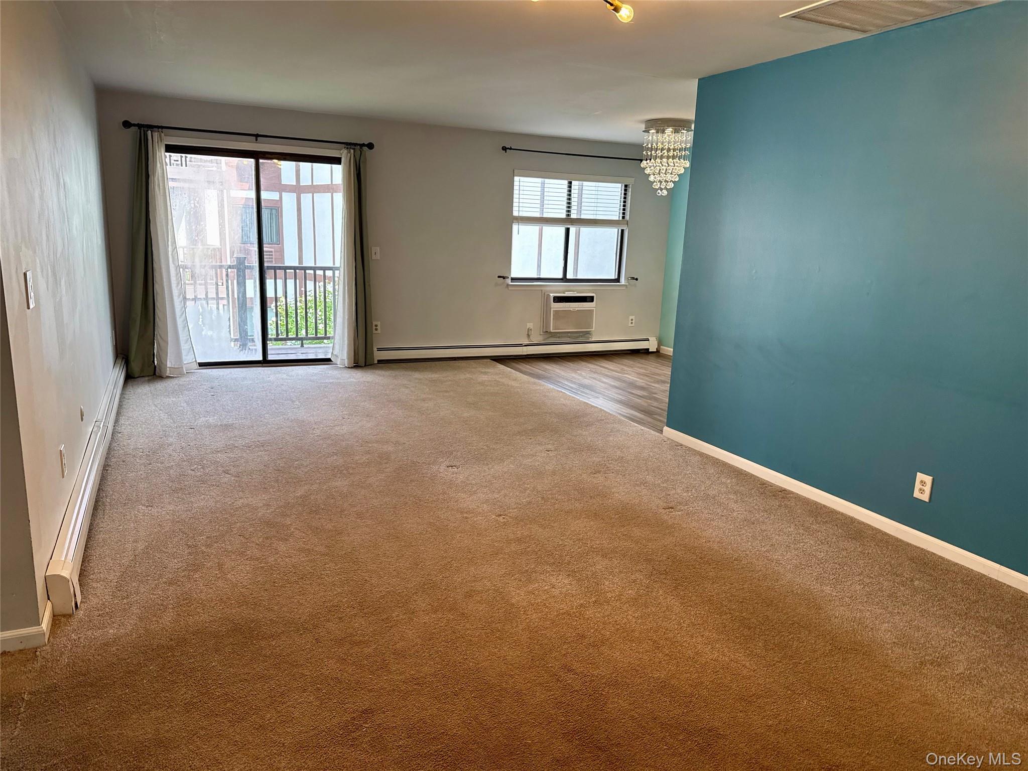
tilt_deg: -10.4
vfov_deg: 56.8
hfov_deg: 71.6
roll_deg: -2.1
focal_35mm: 24
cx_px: 514
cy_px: 386
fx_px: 713
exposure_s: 1/232
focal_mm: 6.76
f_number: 1.78
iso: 200
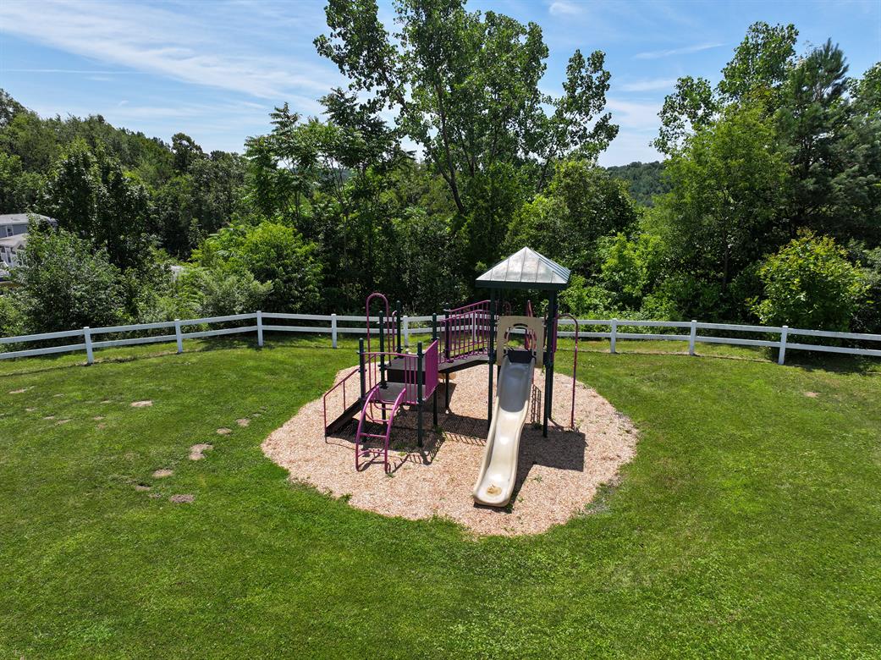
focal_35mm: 24
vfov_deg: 56.8
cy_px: 330
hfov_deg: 71.6
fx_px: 611
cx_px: 440
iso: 130
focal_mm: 12.29
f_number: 2.8
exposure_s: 1/2000
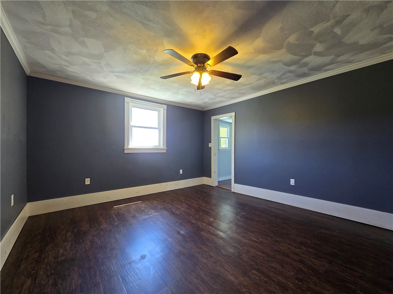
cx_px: 196
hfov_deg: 106.2
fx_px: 148
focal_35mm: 13
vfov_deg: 89.9
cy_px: 147
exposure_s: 1/60
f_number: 2.2
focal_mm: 2.2
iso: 200
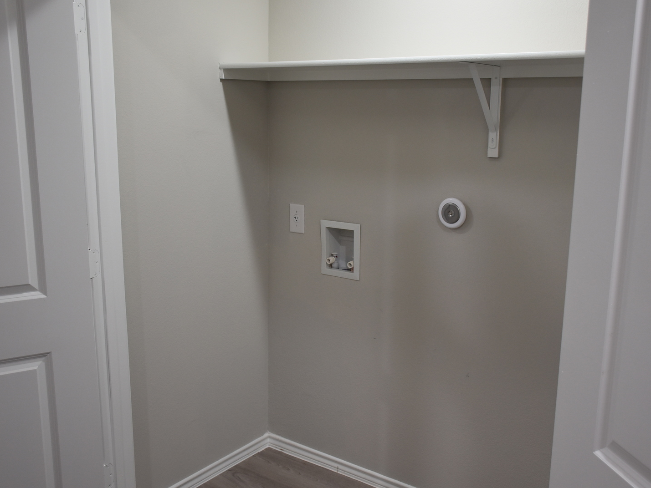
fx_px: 706
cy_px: 244
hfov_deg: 49.5
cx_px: 338
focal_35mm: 38
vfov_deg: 38.2
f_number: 4
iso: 560
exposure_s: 1/60
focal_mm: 23
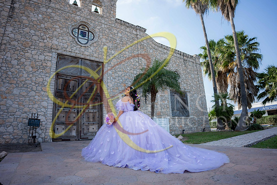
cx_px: 138
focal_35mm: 20
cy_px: 92
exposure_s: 1/800
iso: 125
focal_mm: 20
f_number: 2.8
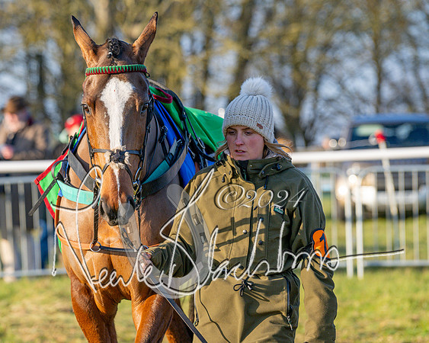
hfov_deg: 7.1
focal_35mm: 274
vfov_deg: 5.6
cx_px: 156
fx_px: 3481
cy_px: 163
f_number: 4
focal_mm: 150
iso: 400
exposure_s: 1/1000
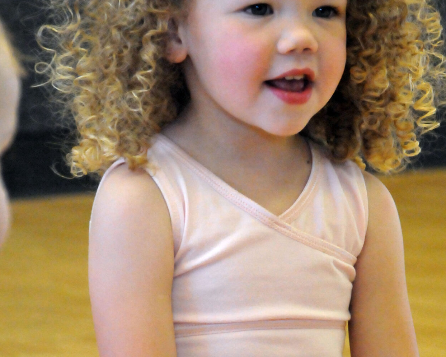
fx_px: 3827
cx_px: 280
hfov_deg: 6.7
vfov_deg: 5.3
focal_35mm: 290
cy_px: 208
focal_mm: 100
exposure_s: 1/250
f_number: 5.6
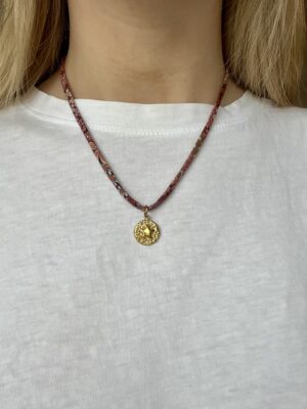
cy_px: 204
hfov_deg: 46.8
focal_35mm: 30
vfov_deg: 60.0
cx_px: 154
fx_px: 355
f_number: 2.2
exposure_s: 1/121
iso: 64
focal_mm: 2.71
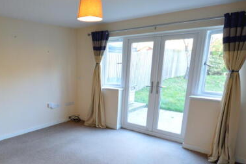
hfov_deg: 67.3
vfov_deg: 48.5
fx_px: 178
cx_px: 80
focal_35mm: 26
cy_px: 113
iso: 800
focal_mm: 10
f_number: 3.5
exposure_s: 1/60
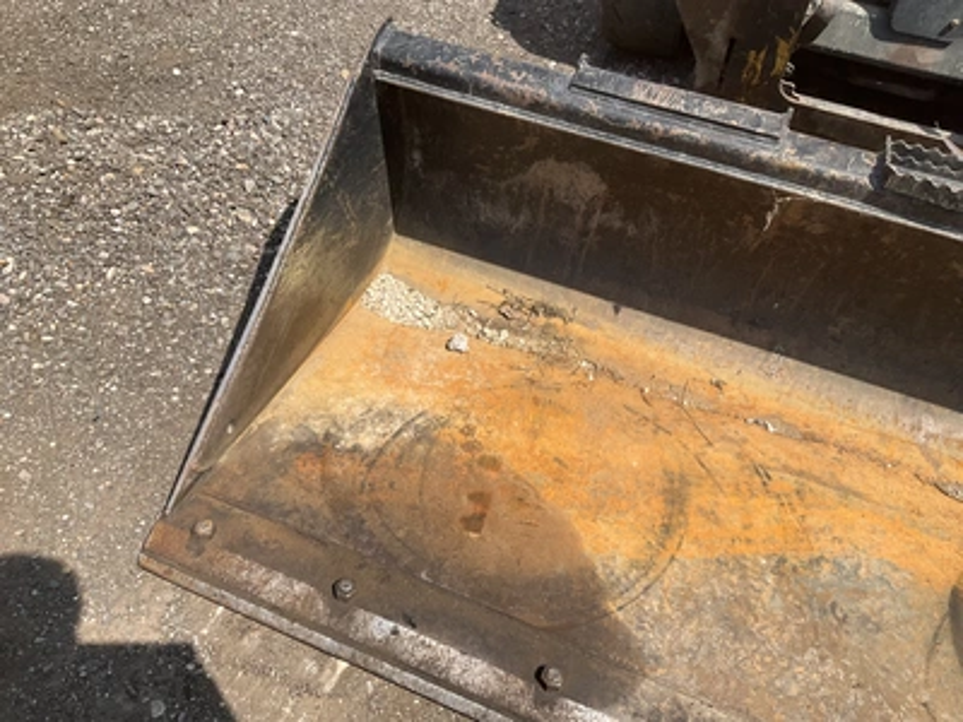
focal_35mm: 29
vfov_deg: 48.2
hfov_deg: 61.7
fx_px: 807
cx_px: 482
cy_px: 361
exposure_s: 1/1675
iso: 25
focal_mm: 3
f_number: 1.8
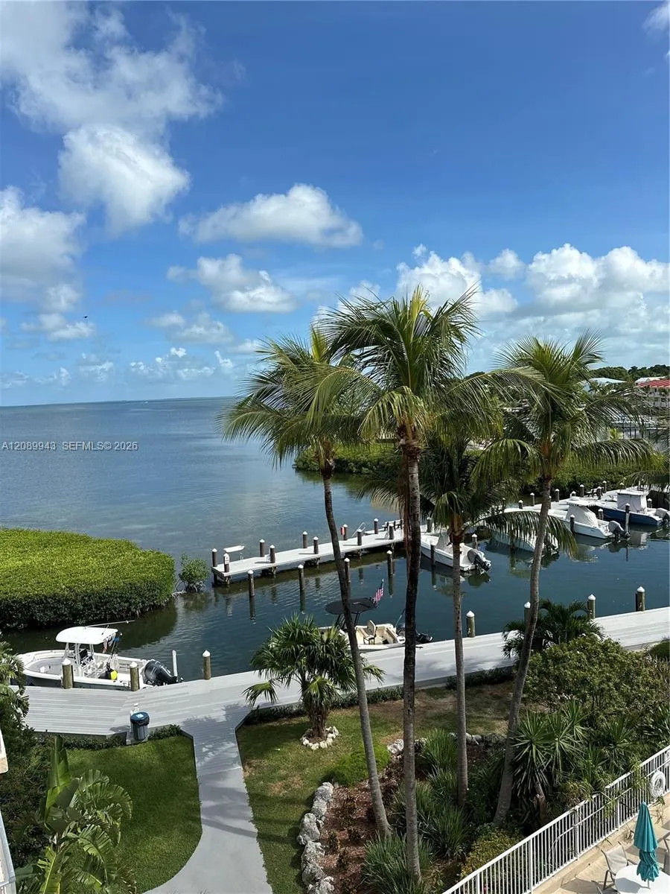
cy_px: 447
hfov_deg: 56.8
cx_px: 335
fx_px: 619
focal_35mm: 24
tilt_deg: -5.0
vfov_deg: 71.6
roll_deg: +1.9
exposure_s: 1/5848
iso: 80
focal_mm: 6.86
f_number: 1.78
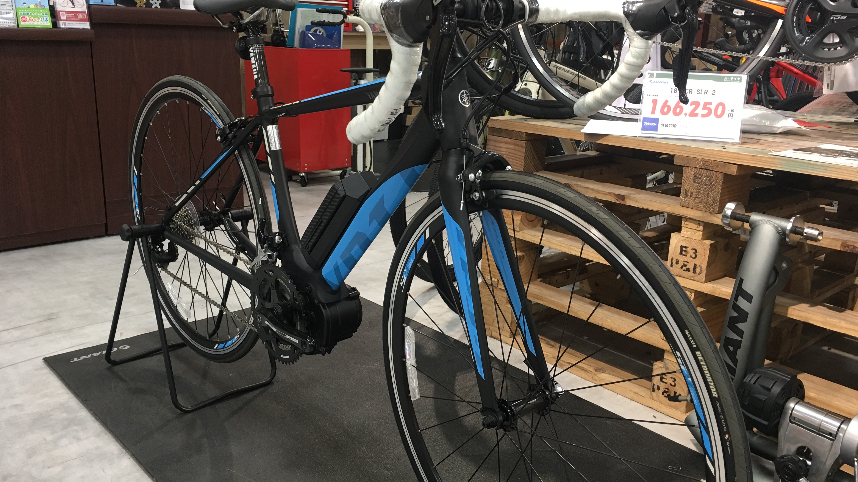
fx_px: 728
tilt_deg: -15.2
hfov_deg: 61.0
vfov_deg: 36.7
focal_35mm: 32
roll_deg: -1.7
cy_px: 236
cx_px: 431
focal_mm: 4.15
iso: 40
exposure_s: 1/30
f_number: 2.2
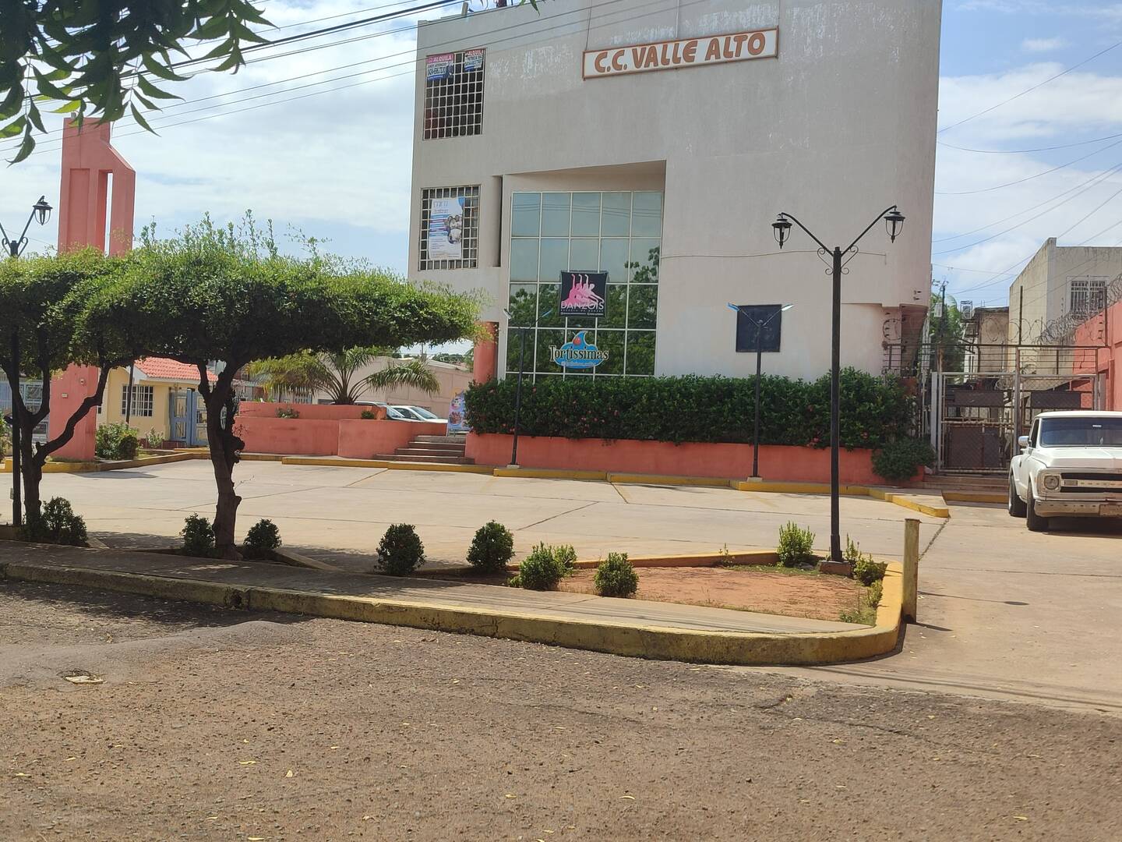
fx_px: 810
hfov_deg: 69.4
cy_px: 421
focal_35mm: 25
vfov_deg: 54.9
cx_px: 561
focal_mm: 5.95
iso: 50
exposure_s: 1/1145
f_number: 1.89
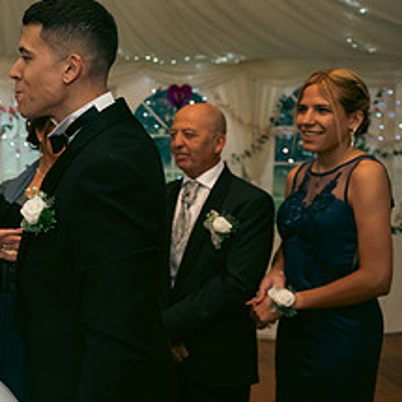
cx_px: -9
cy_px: 214
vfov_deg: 31.1
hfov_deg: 28.9
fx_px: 723
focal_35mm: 55
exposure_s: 1/160
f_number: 3.5
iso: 800
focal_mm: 24
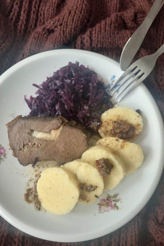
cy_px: 126
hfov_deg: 47.9
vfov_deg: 67.4
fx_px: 185
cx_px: 78
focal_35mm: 27
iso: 64
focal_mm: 5.23
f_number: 1.8
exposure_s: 1/100
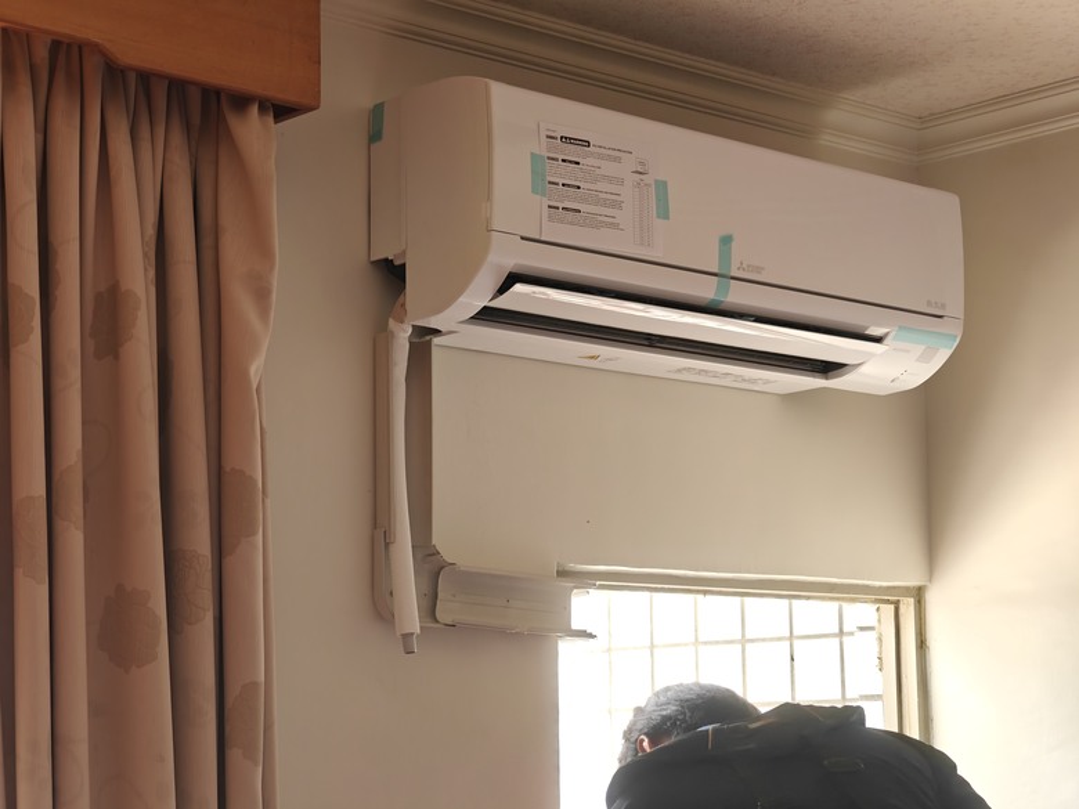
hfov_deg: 27.8
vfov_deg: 21.0
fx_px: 2182
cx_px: 540
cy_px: 404
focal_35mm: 70
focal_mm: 13.3
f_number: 2.6
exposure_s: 1/69
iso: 160
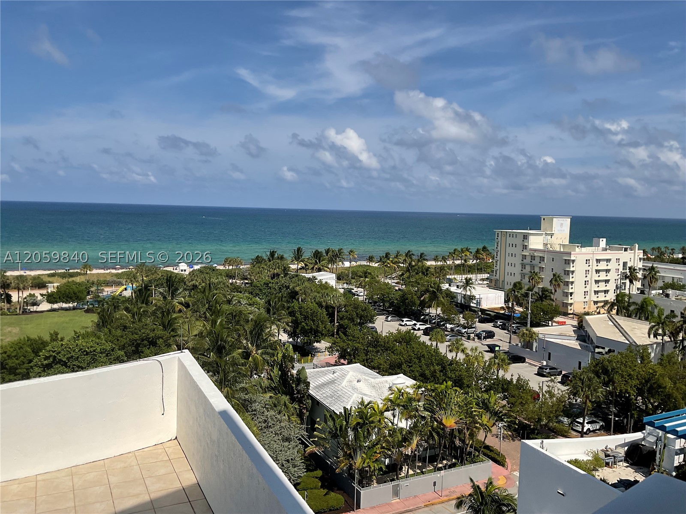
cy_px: 257
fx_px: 575
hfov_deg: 61.7
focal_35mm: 29
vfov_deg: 48.2
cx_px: 343
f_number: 1.8
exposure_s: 1/4065
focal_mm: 3
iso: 16
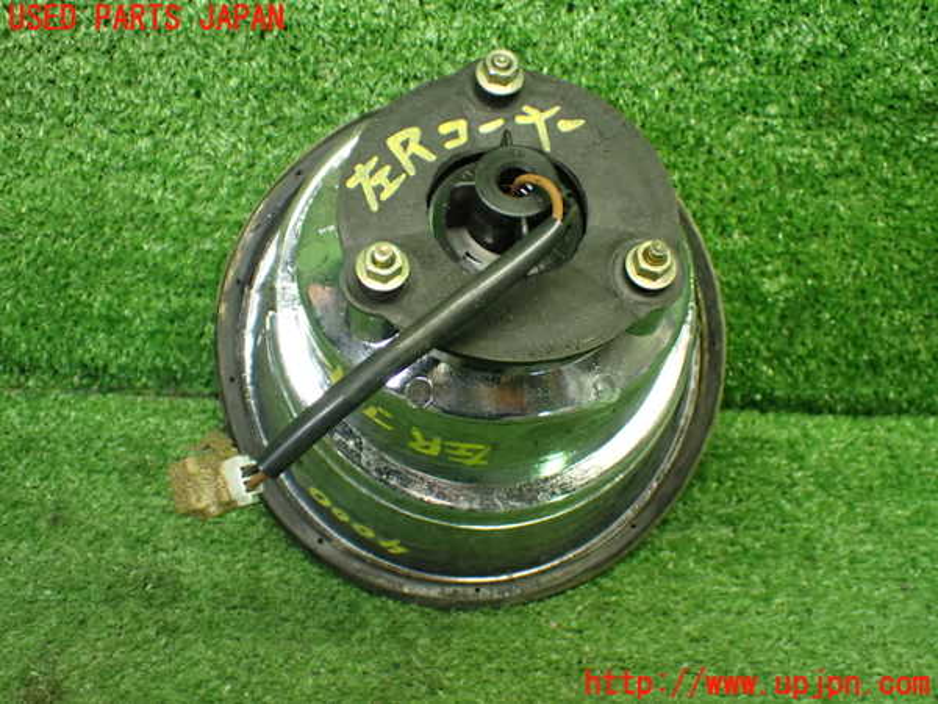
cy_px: 352
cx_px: 469
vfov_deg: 35.1
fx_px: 1111
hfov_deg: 45.8
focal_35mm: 41
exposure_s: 1/80
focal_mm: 7.31
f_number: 2.8
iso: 800
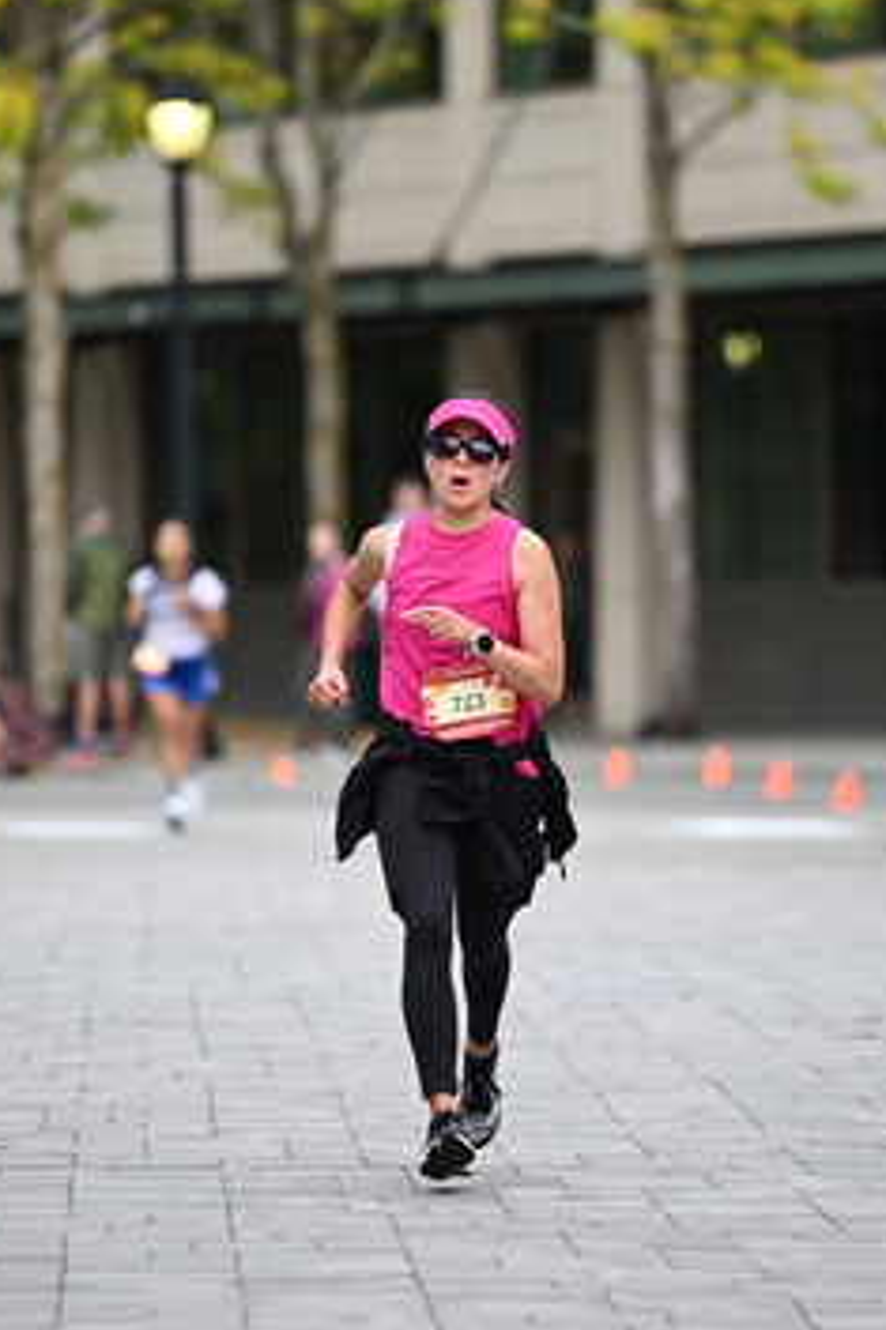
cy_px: 561
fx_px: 11528
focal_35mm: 312
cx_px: 458
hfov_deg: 4.4
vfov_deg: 6.6
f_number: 2.8
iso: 640
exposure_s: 1/2000
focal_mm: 200
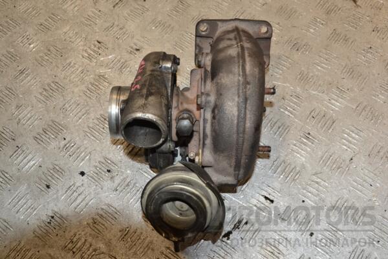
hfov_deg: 46.4
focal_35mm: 42
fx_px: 453
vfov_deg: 31.9
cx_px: 194
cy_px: 130
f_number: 9
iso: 800
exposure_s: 1/200
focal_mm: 28
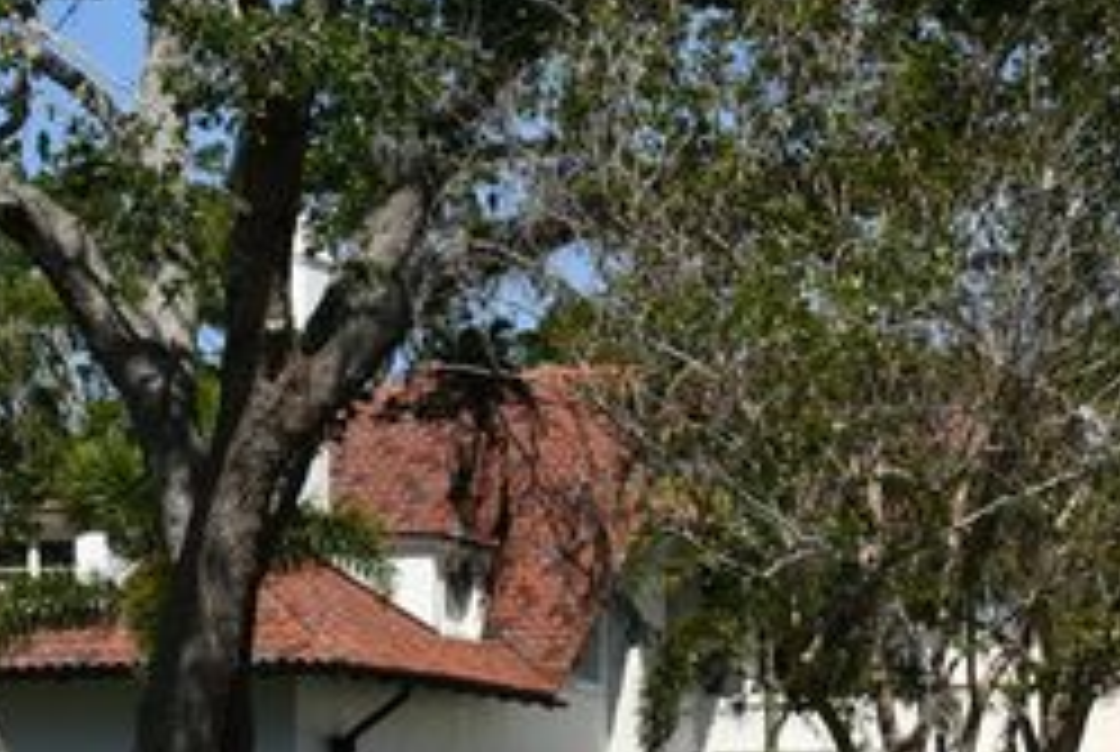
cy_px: 788
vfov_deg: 8.9
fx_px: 4800
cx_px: 949
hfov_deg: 13.2
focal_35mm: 154
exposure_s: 1/400
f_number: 10
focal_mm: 30
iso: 100
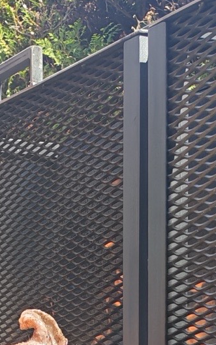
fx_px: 1055
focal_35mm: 112
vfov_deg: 17.4
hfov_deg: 11.6
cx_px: 23
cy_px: 460
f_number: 1.9
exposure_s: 1/450
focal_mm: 6.12
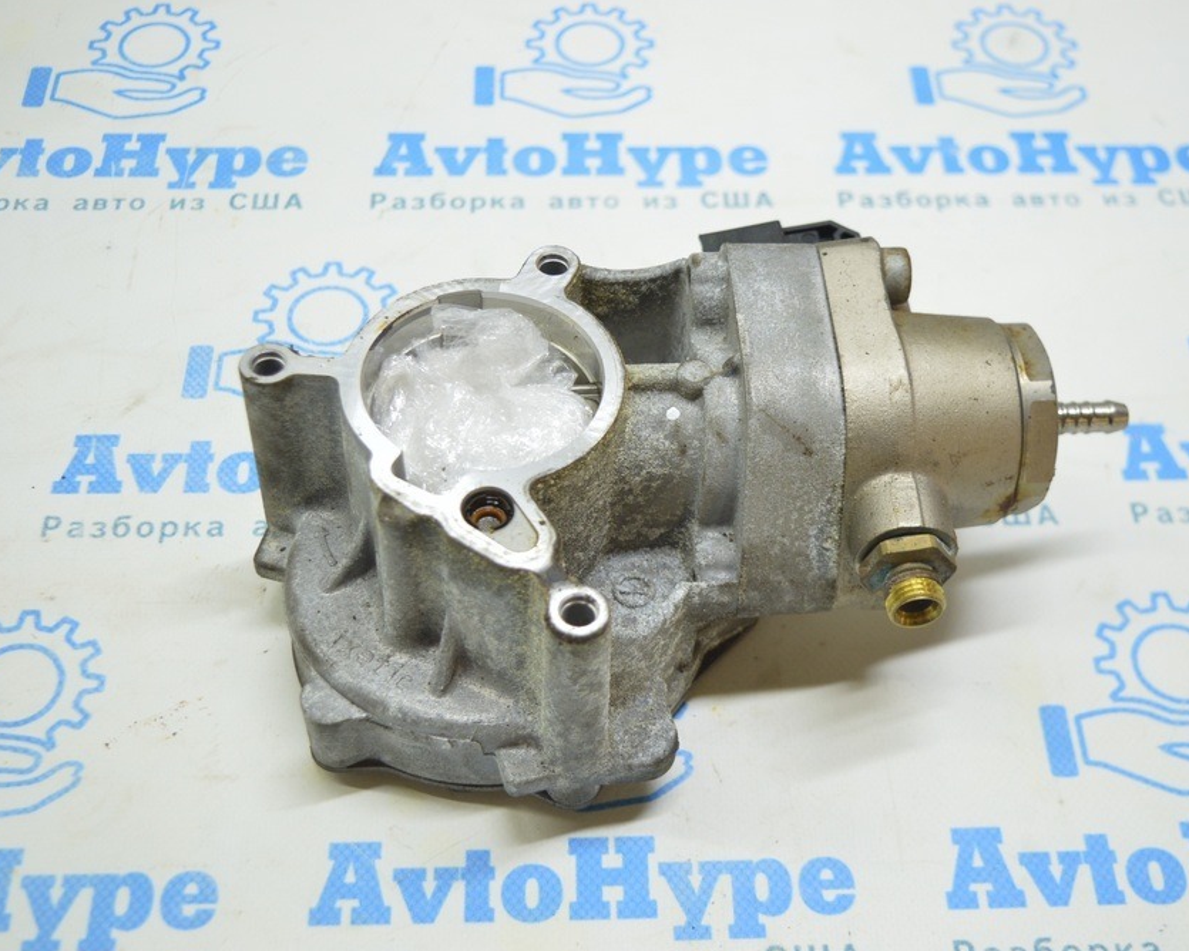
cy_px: 479
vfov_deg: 32.4
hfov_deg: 39.9
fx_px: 1639
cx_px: 621
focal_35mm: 47
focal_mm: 27
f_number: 4
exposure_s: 1/40
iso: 400
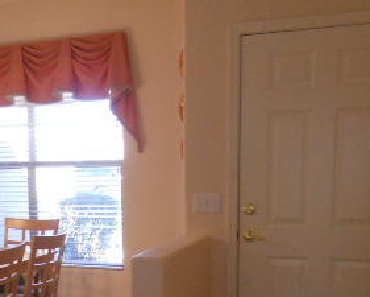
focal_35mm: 60
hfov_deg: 30.8
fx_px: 657
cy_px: 277
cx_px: 82
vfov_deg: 24.5
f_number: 3.2
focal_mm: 4.9
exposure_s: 1/40
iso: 400
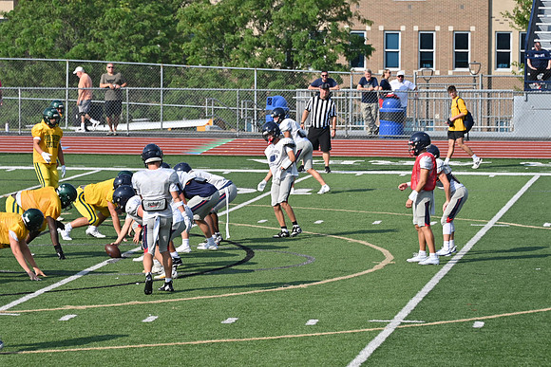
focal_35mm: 217
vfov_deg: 6.3
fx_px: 3322
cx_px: 276
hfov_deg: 9.5
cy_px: 184
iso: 100
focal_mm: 145
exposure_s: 1/800
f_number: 5.6
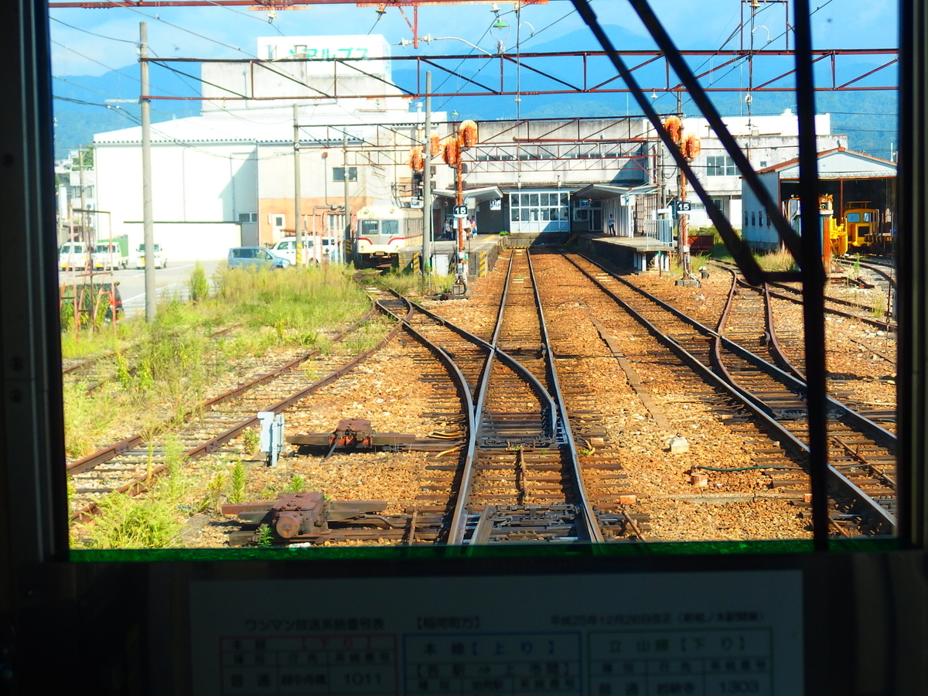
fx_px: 1984
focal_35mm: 74
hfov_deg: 26.3
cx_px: 464
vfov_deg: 19.9
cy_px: 348
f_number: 3.5
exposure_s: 1/640
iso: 100
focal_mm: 13.2
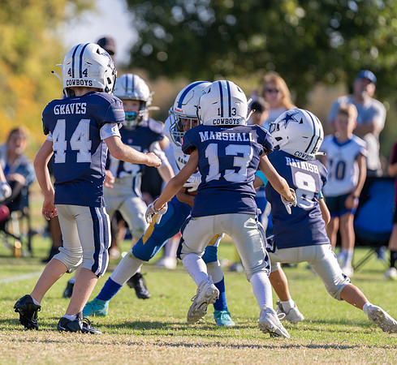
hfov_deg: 5.4
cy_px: 156
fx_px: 4174
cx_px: 121
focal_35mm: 335
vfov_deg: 5.0
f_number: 2.8
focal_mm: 200
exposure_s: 1/1250
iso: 100
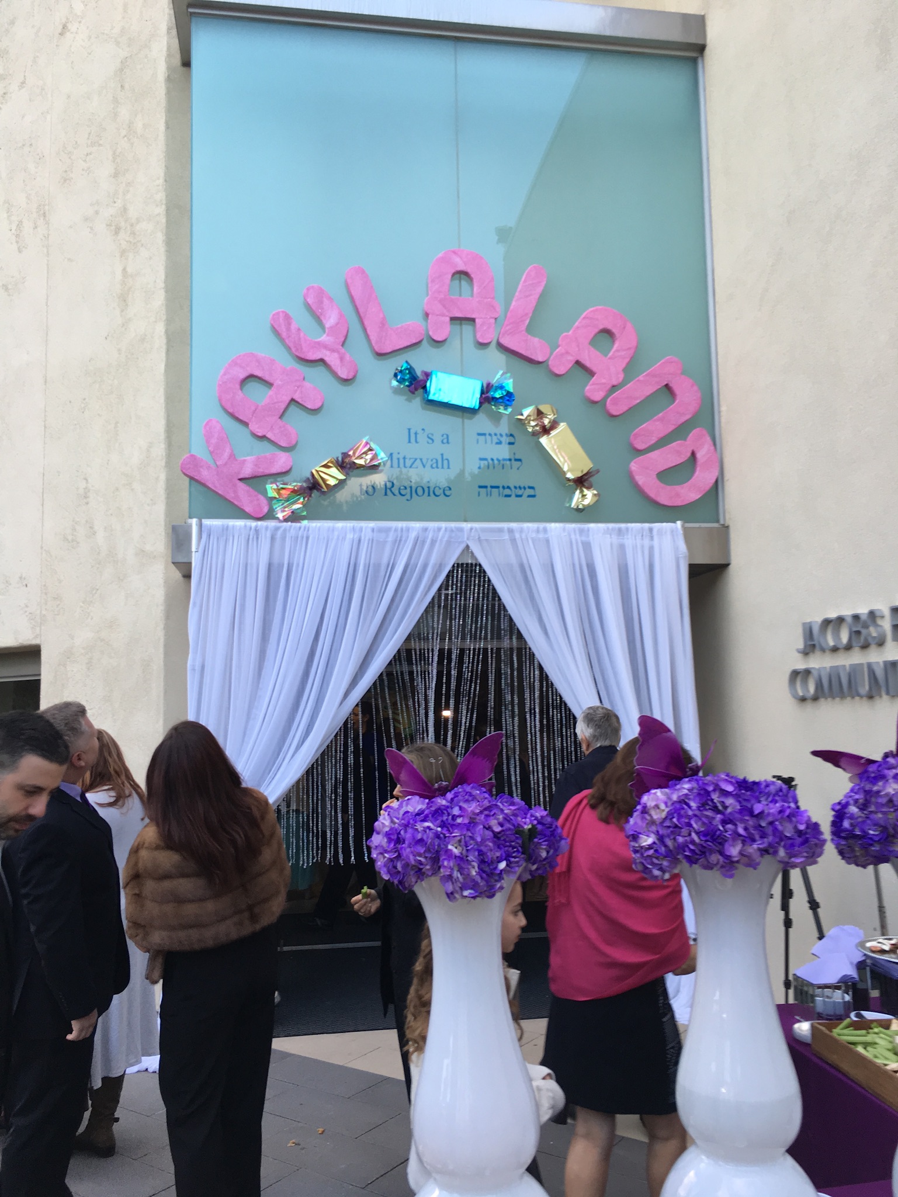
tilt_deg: +7.8
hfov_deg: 48.2
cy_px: 598
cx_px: 449
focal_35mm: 29
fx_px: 1003
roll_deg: +0.5
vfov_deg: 61.7
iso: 32
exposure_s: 1/120
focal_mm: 4.15
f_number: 2.2
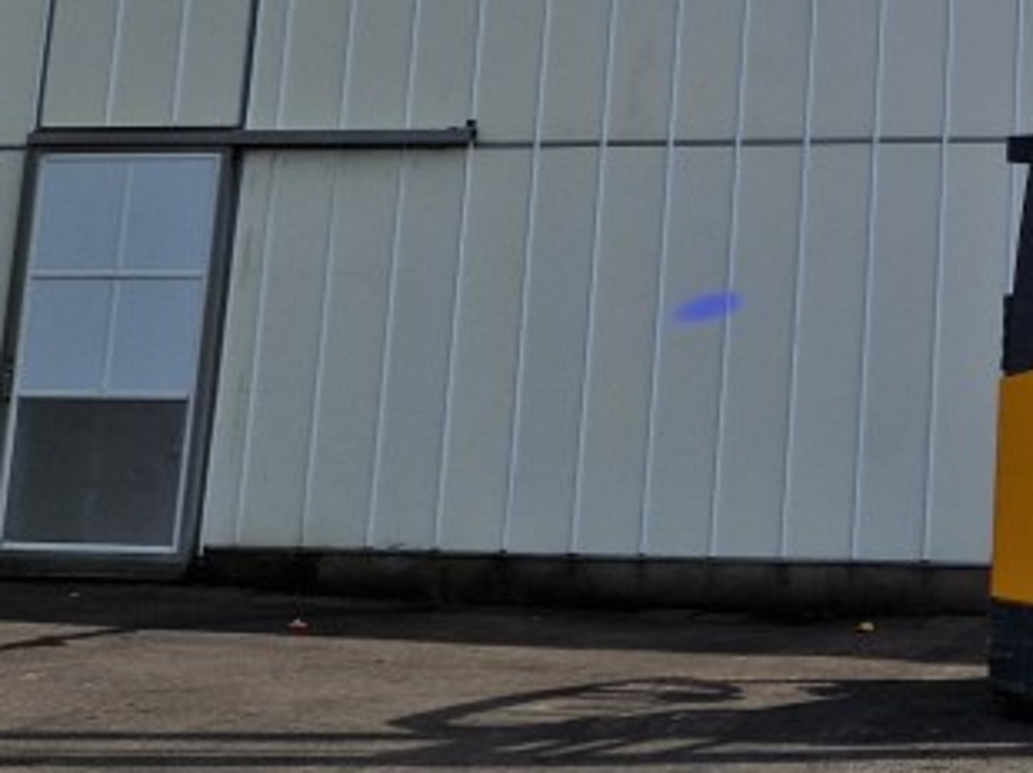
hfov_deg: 22.3
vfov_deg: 18.1
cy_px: -230
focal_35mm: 76
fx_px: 2266
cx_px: 1440
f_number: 1.8
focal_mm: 5.4
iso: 50
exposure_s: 1/3264
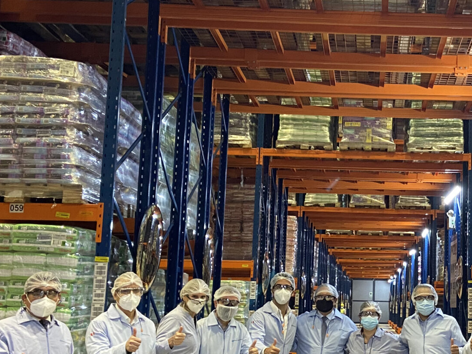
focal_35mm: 61
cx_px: 392
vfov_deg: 24.0
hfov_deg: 30.7
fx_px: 832
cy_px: 191
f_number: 1.8
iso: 400
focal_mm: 4.25
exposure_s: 1/60
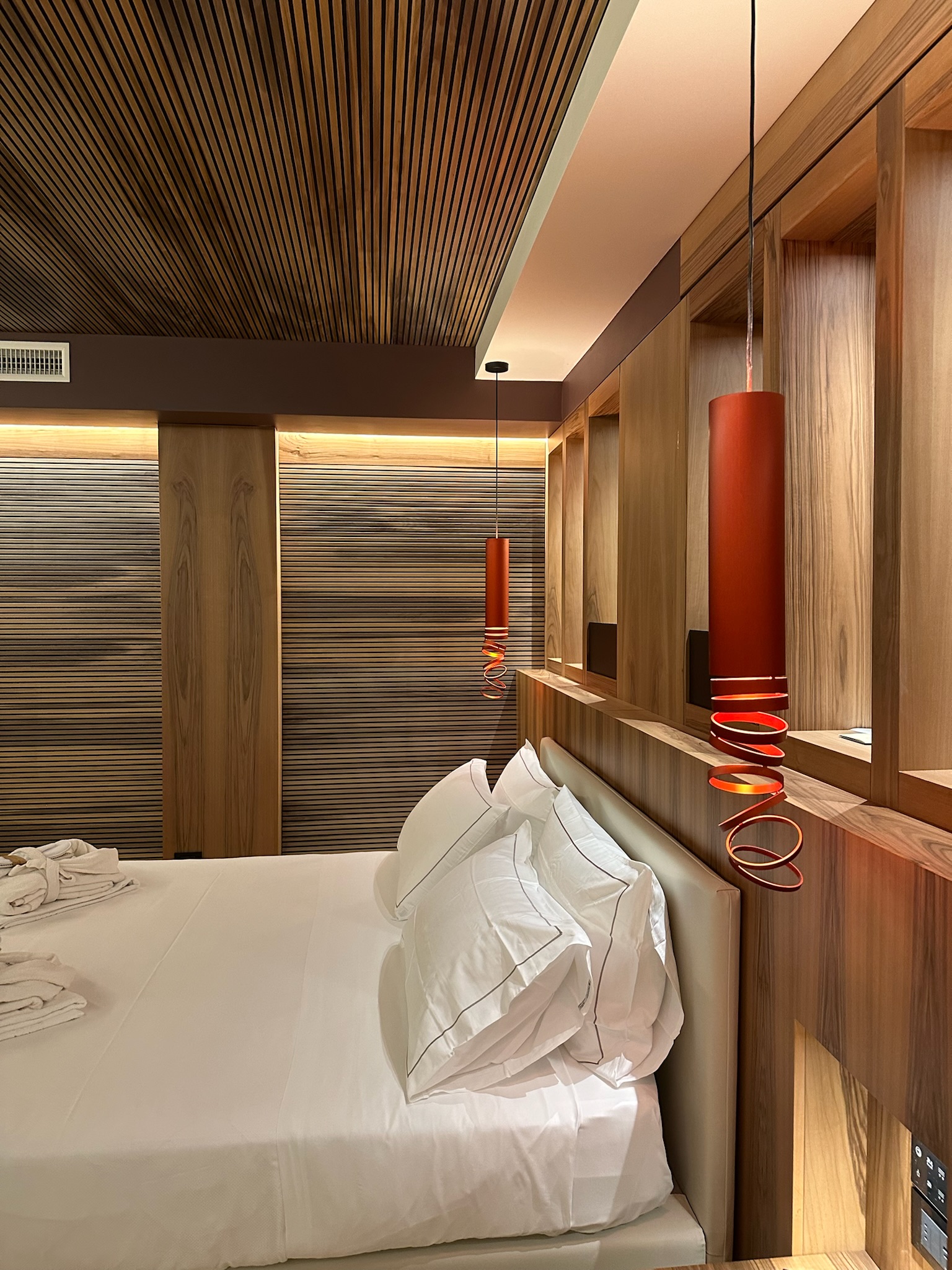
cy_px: 635
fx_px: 880
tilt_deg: +0.6
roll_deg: -0.8
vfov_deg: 71.6
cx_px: 476
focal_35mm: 24
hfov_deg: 56.8
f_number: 1.78
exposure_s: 1/50
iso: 400
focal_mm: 6.86
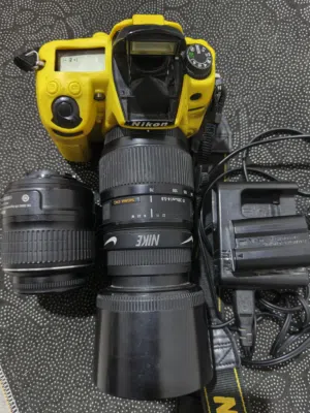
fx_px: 275
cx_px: 155
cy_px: 206
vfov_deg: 73.9
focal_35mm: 23
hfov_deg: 58.9
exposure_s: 1/33.3
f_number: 1.8
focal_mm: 5.56
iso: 1130
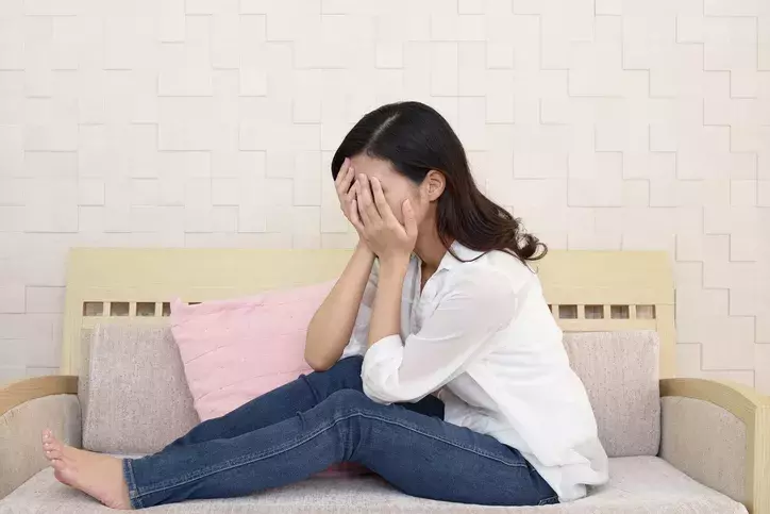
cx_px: 385
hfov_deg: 39.6
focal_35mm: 50
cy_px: 257
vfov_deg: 27.0
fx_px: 1070
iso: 200
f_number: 8
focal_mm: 50
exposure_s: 1/160
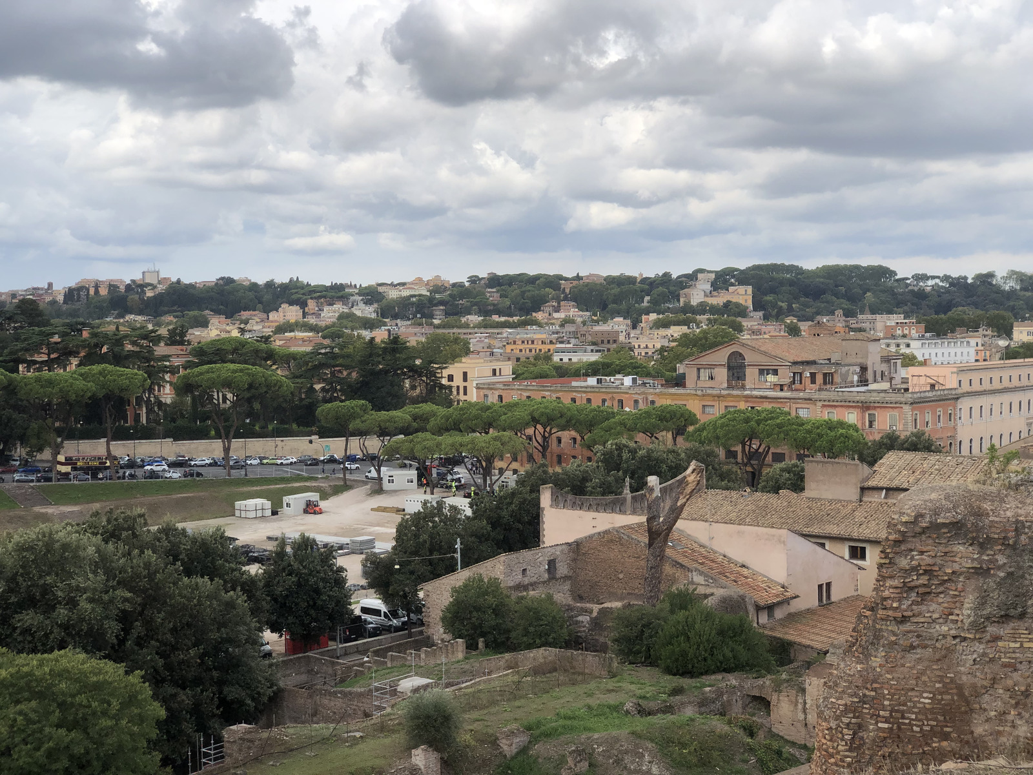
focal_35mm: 52
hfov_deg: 36.8
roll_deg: +1.1
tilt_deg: -2.8
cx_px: 516
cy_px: 388
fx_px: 1552
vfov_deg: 28.0
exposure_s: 1/979
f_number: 2.4
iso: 16
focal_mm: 6
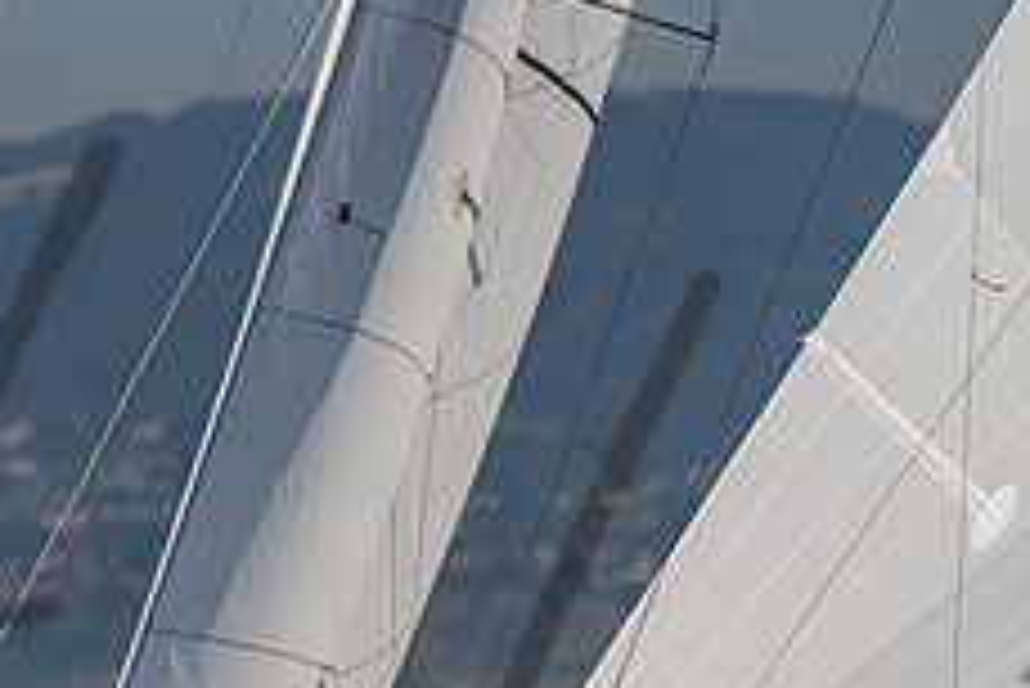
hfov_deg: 3.8
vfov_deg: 2.5
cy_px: 778
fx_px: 15545
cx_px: 711
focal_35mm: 543
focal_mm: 200
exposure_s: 1/8000
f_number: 5
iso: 400
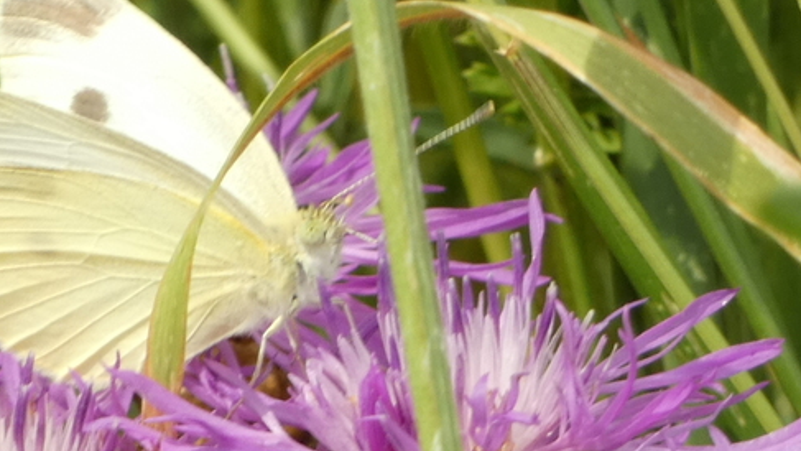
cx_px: 290
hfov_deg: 3.4
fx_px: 13339
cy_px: 332
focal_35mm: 628
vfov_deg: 1.9
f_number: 5.6
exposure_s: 1/100
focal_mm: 58.9
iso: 80
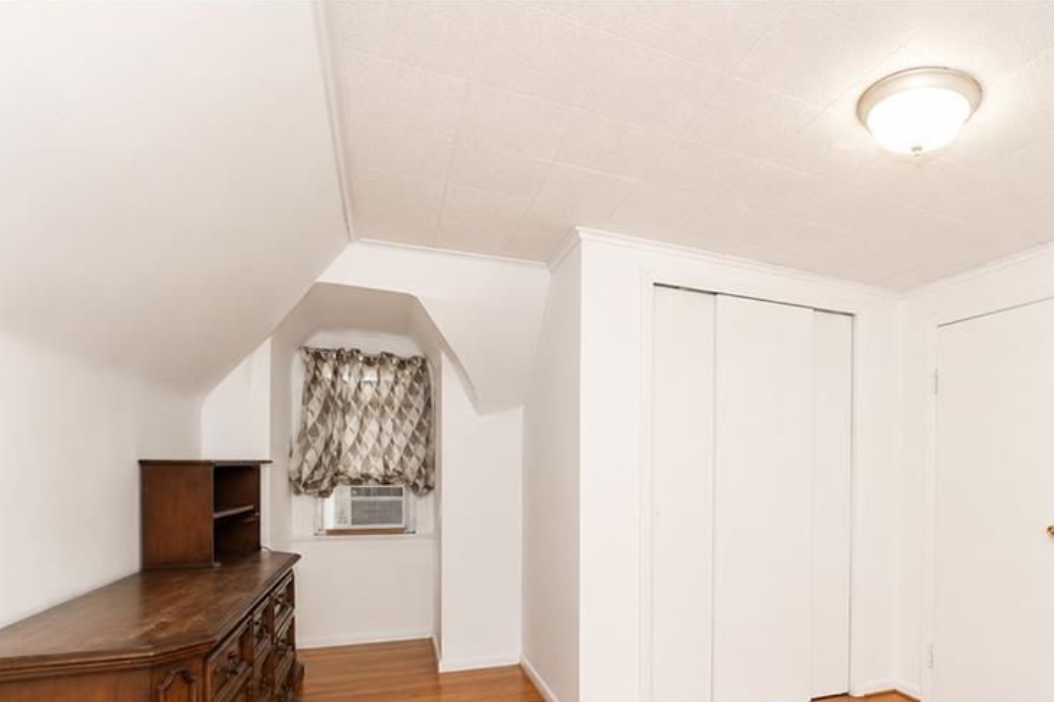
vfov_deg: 57.6
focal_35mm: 21
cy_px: 489
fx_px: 615
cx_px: 691
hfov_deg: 78.9
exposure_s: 1/60
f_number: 7.1
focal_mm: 10
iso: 1600
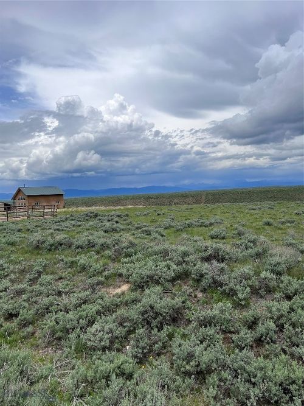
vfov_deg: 67.3
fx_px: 305
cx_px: 152
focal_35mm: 26
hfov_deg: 53.0
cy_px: 203
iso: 50
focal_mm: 5.7
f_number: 1.5
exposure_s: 1/10309
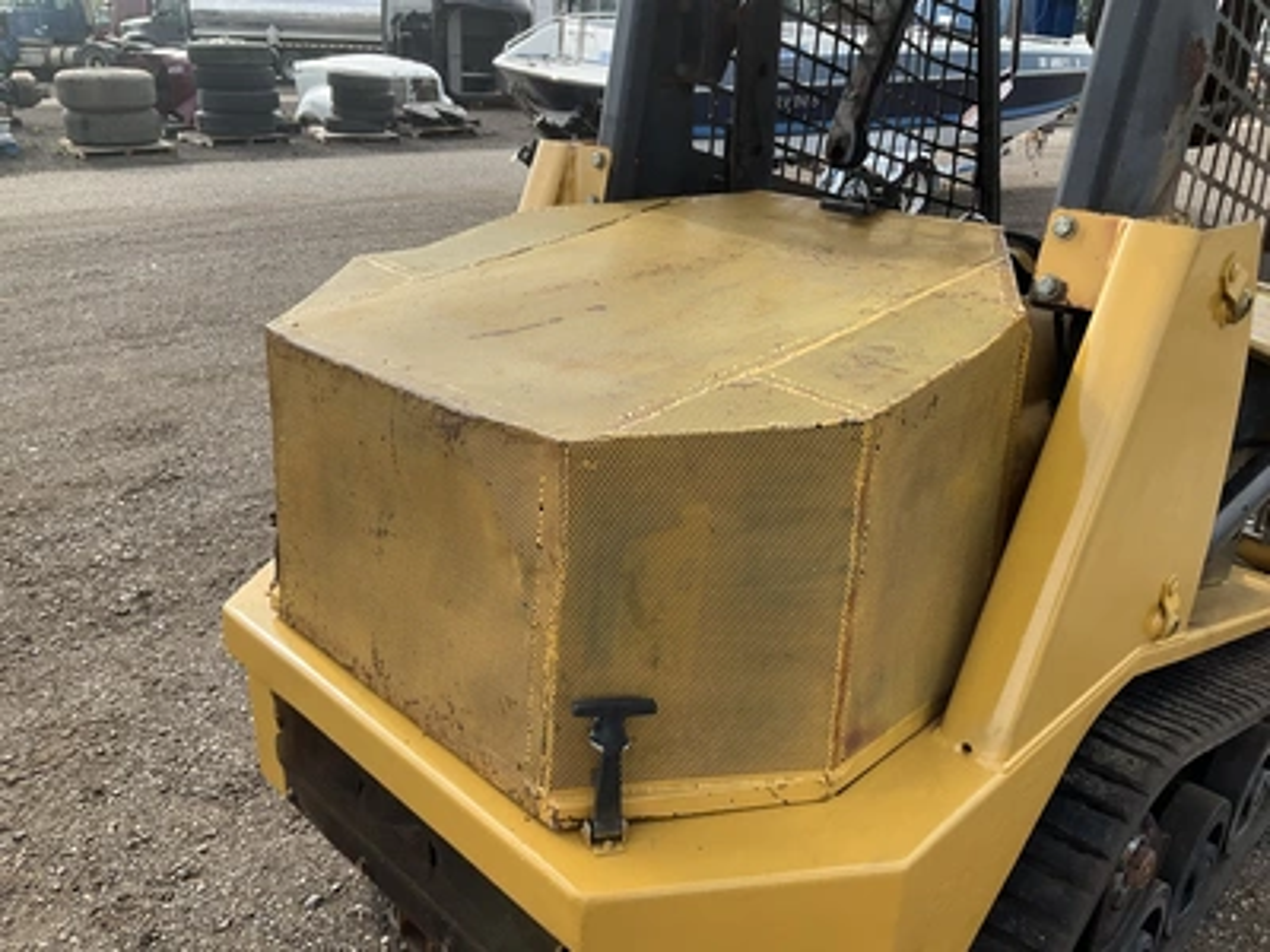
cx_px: 635
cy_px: 476
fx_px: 1064
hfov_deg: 61.7
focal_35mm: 29
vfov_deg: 48.2
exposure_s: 1/749
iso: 25
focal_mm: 3
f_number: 1.8
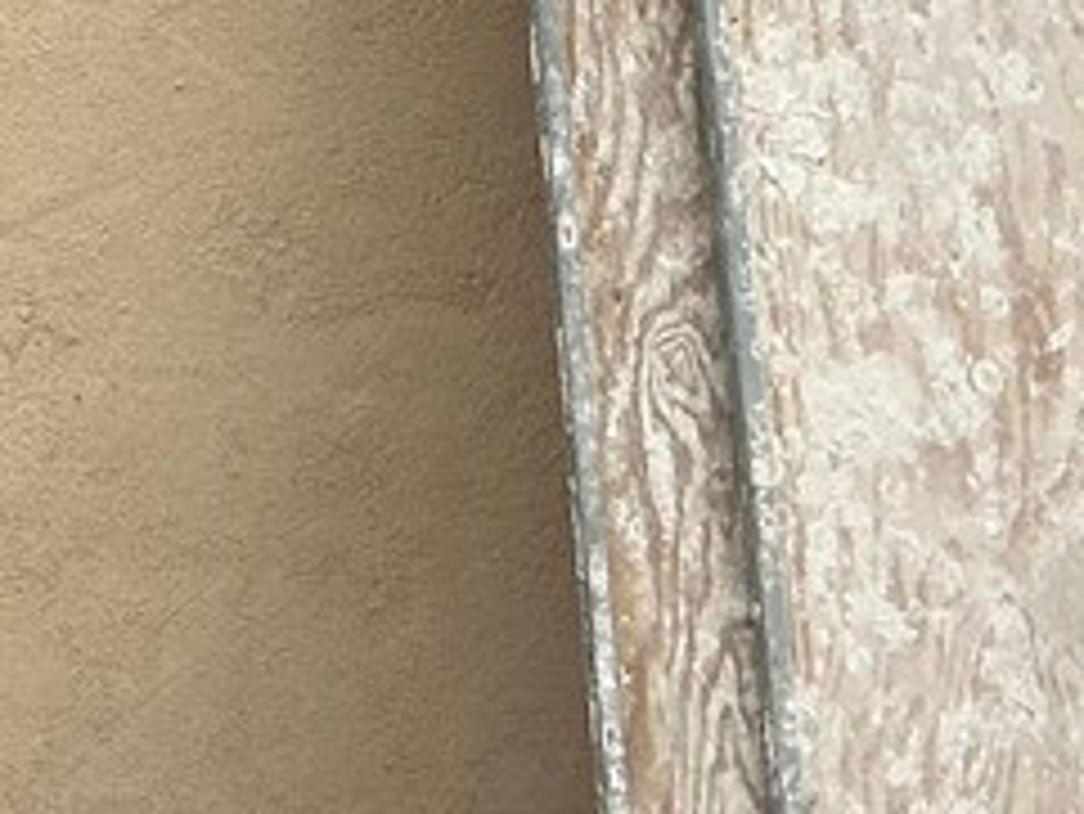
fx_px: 3728
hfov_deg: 15.7
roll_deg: -1.5
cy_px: -409
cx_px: -328
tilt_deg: -5.3
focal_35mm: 119
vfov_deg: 11.9
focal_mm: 3
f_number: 1.8
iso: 25
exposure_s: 1/929
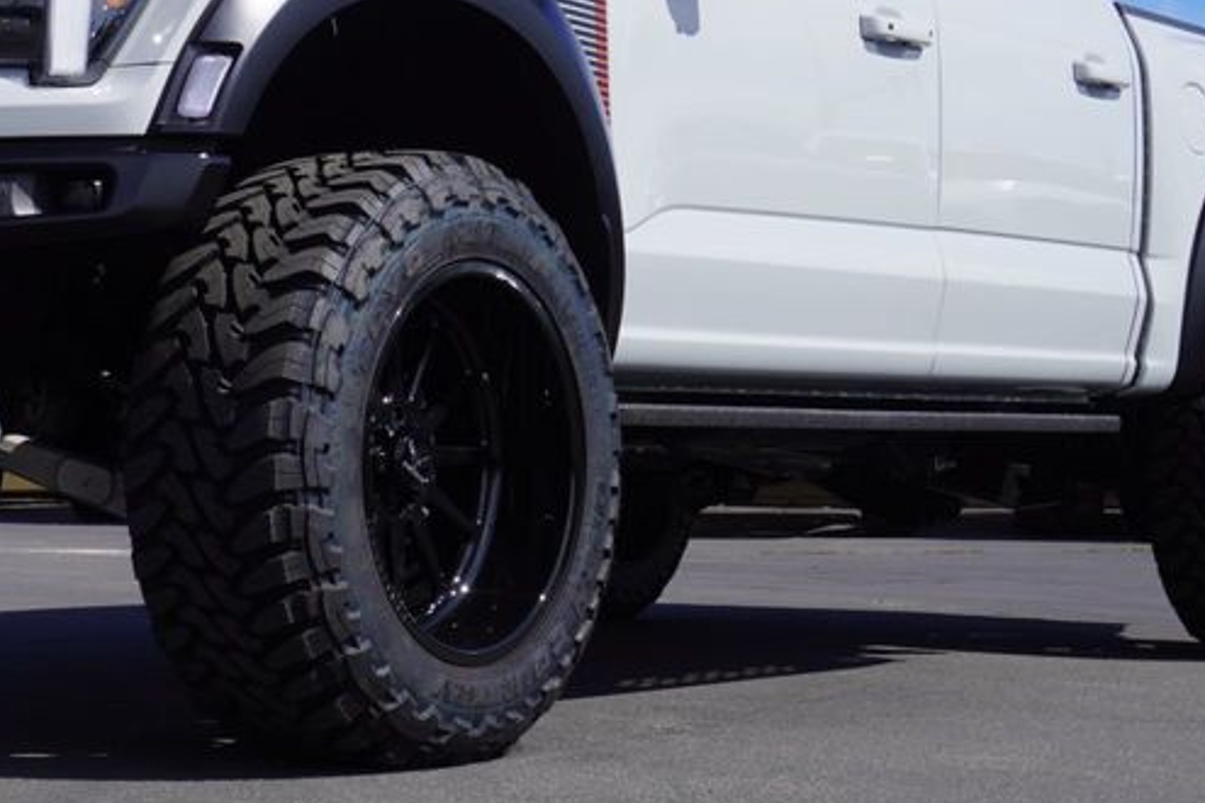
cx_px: 302
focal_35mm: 90
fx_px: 3013
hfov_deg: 22.4
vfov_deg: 15.1
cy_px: 131
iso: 100
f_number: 11
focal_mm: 29
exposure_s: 1/200
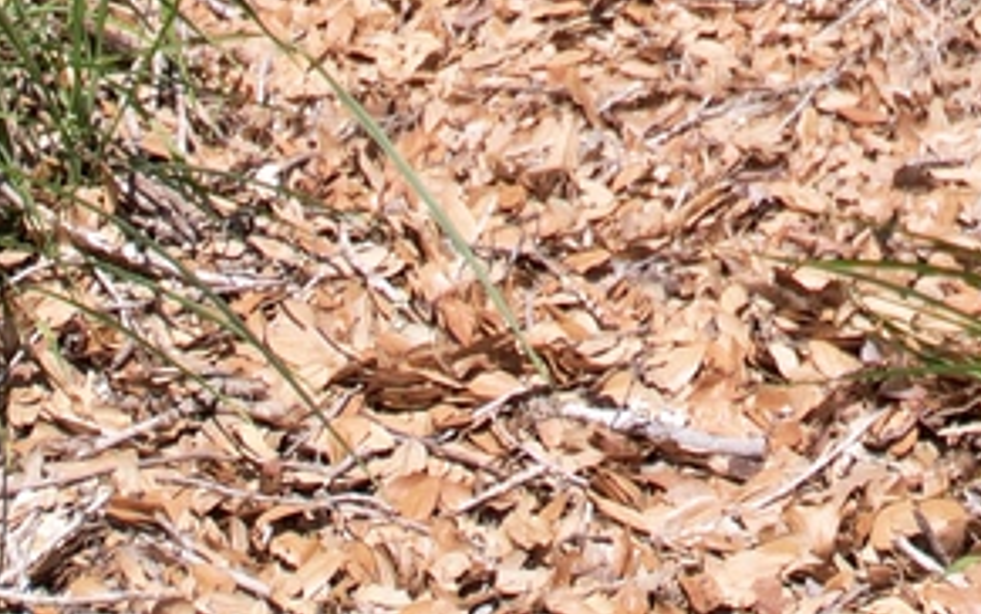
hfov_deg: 16.0
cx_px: 1200
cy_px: -1204
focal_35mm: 125
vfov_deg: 8.7
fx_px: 3343
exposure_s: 1/90
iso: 100
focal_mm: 8.38
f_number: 2.8
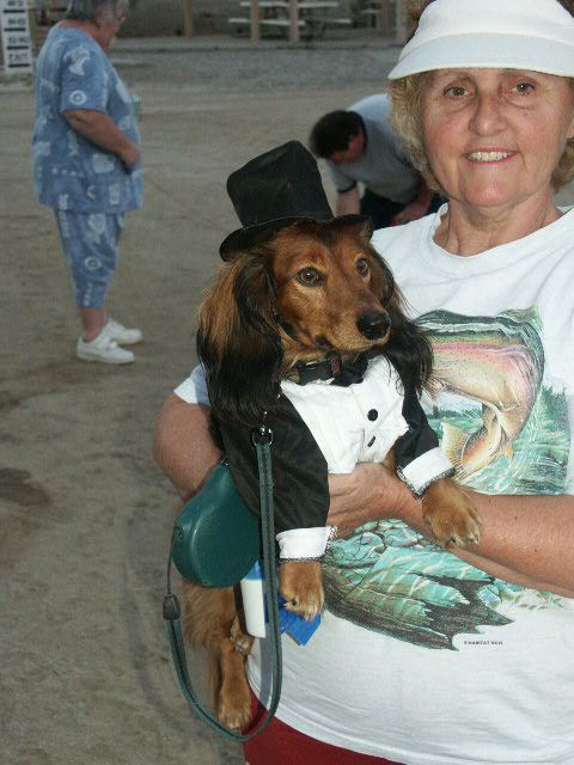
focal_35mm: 55
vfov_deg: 34.9
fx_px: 1216
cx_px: 287
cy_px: 382
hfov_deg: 26.6
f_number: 3.5
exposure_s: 1/45
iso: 200
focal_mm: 14.32
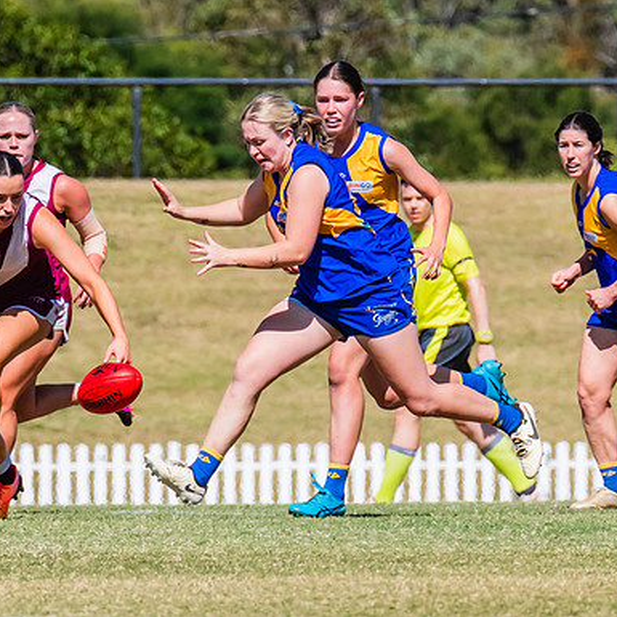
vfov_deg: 1.6
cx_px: 143
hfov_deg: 1.6
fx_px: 22323
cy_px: 369
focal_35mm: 1107
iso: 800
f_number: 10
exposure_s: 1/1600
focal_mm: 420
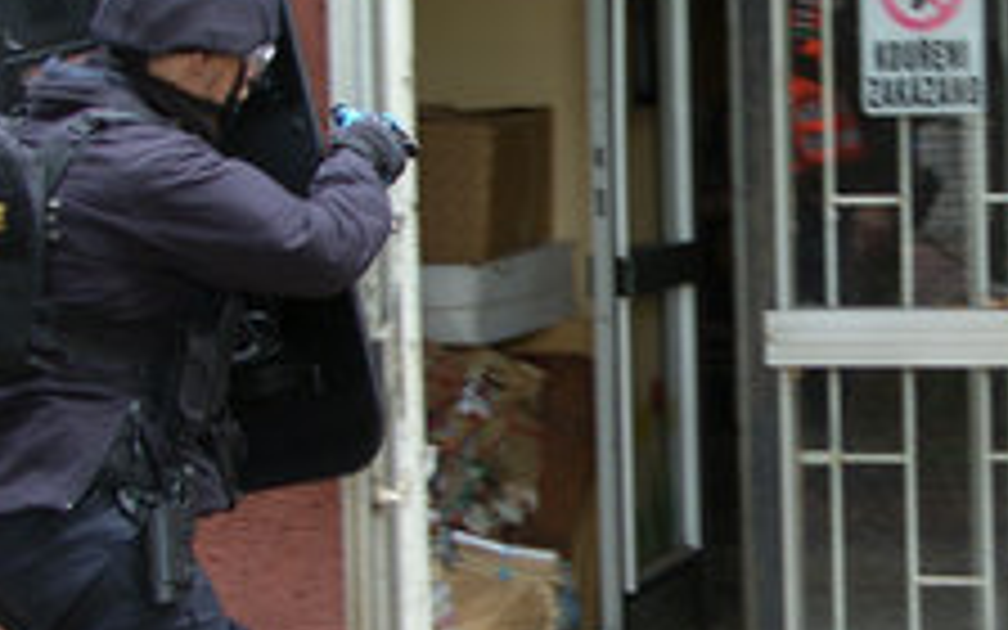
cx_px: 824
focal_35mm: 136
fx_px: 3736
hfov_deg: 15.3
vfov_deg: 9.6
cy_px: 328
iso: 50
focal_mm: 11.5
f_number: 2.8
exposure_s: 1/50
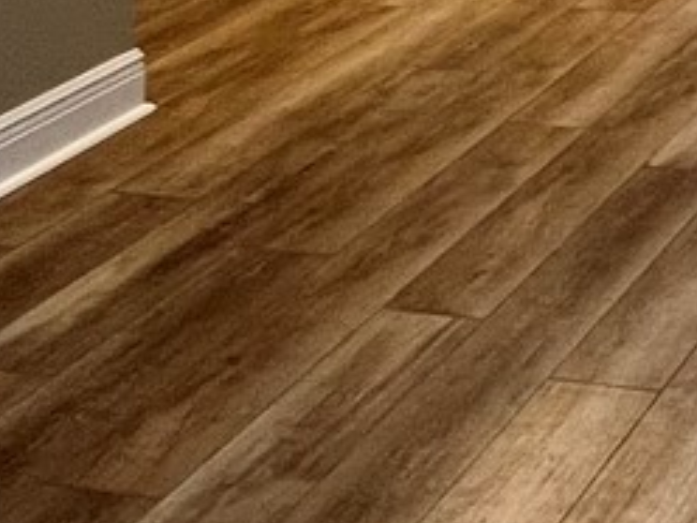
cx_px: 1105
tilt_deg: -0.2
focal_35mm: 84
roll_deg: -0.2
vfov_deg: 13.9
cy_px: -627
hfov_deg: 19.6
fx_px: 1691
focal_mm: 1.57
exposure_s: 1/60
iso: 250
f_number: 1.8
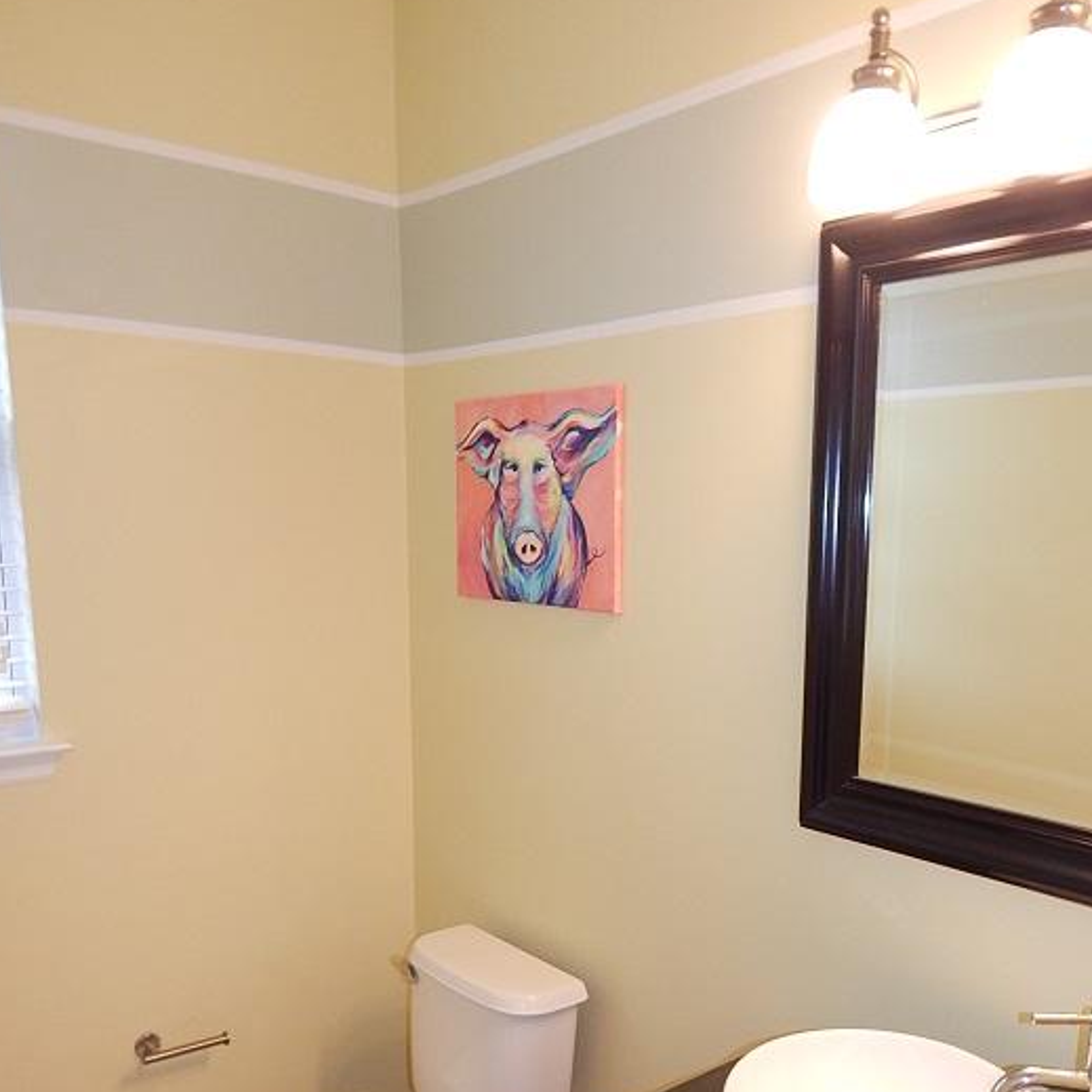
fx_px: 1071
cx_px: 614
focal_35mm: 30
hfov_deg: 53.9
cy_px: 709
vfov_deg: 53.2
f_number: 3
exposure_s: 1/30
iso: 200
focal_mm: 4
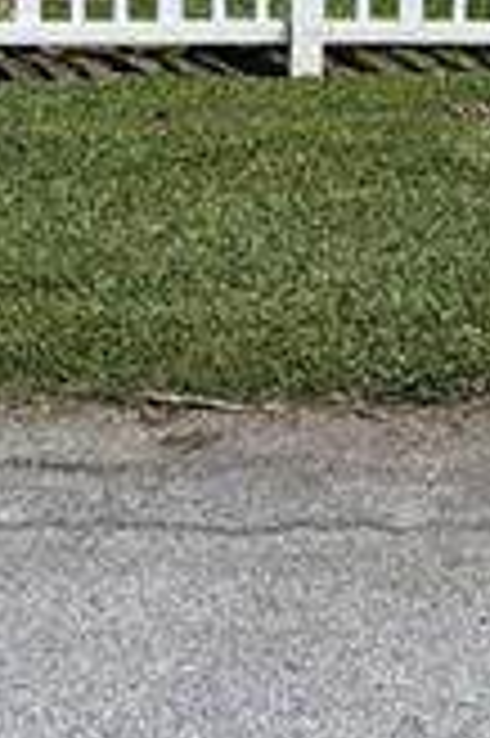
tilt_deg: -3.3
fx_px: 2598
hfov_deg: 10.4
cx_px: 746
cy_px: -225
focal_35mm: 127
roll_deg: -1.7
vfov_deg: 15.4
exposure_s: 1/5076
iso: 50
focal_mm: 5.1
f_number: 1.6
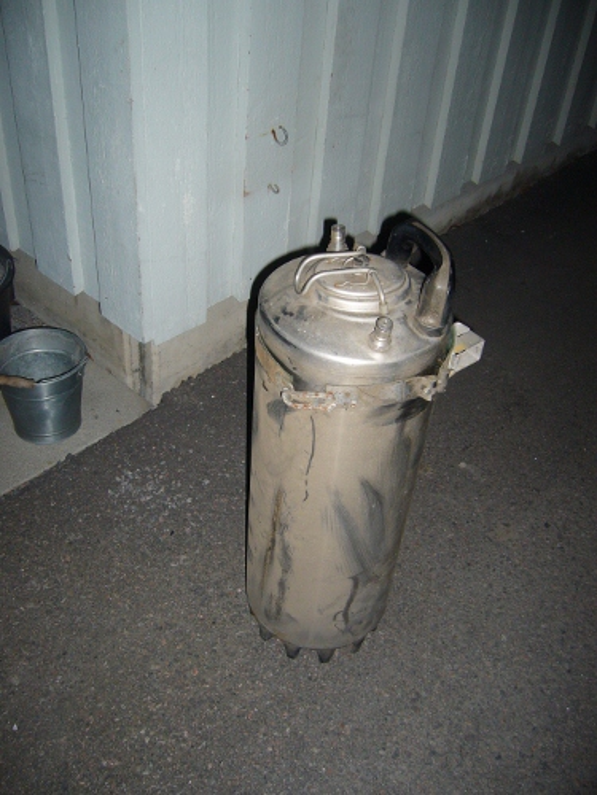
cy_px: 398
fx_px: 805
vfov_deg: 52.6
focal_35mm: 35
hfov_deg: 40.7
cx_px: 298
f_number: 2.8
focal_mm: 5.8
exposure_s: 1/30
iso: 100
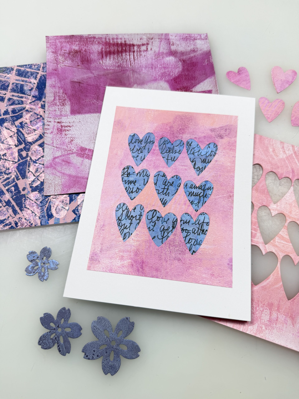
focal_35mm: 24
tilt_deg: -72.3
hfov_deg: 56.8
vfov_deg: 71.6
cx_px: 150
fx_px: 276
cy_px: 200
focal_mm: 6.76
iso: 50
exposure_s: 1/121
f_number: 1.78
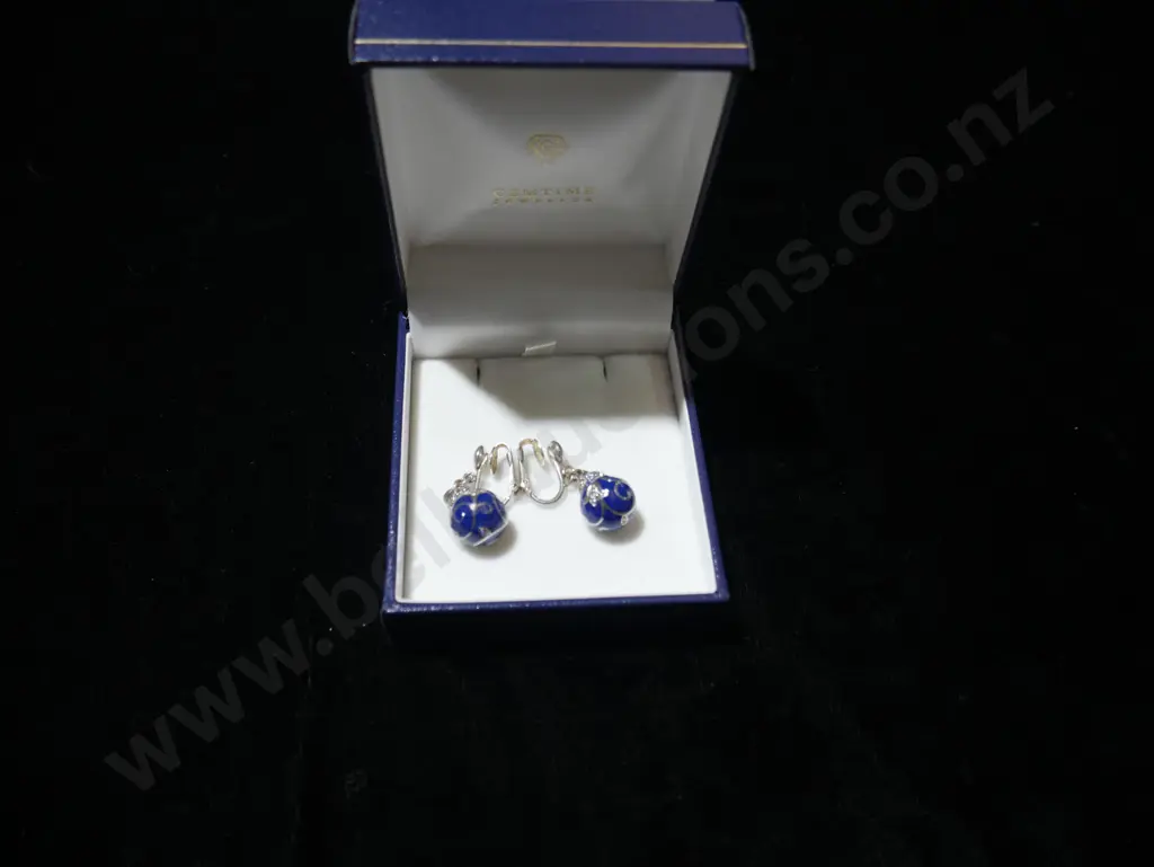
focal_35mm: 28
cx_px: 577
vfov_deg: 49.8
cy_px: 434
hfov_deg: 63.4
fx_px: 934
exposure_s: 1/60
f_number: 3.5
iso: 200
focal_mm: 14
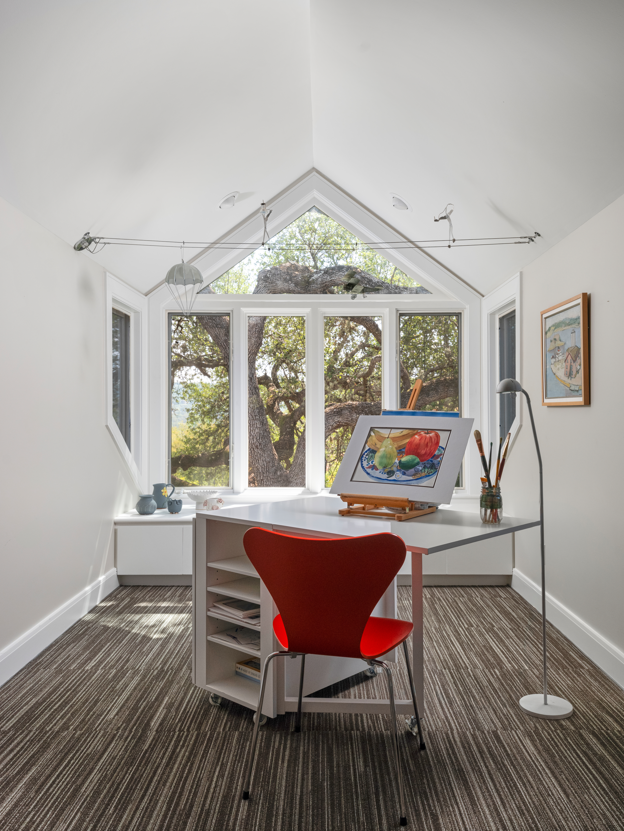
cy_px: 416
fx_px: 673
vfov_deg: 63.4
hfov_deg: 49.7
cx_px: 312
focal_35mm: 28
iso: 800
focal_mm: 35
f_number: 13
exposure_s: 1/60
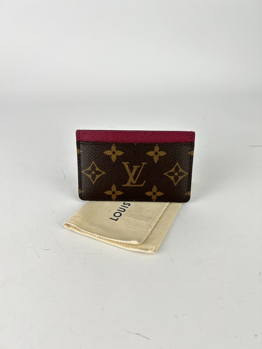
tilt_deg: -30.2
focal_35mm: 26
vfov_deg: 67.3
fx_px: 262
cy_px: 174
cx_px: 131
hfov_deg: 53.1
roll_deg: -0.1
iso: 40
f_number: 1.5
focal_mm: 5.7
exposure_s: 1/187
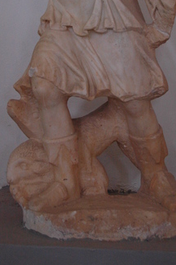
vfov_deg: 24.1
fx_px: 602
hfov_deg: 16.6
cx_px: 95
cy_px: 25
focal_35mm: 82
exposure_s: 1/50
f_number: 4
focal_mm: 27
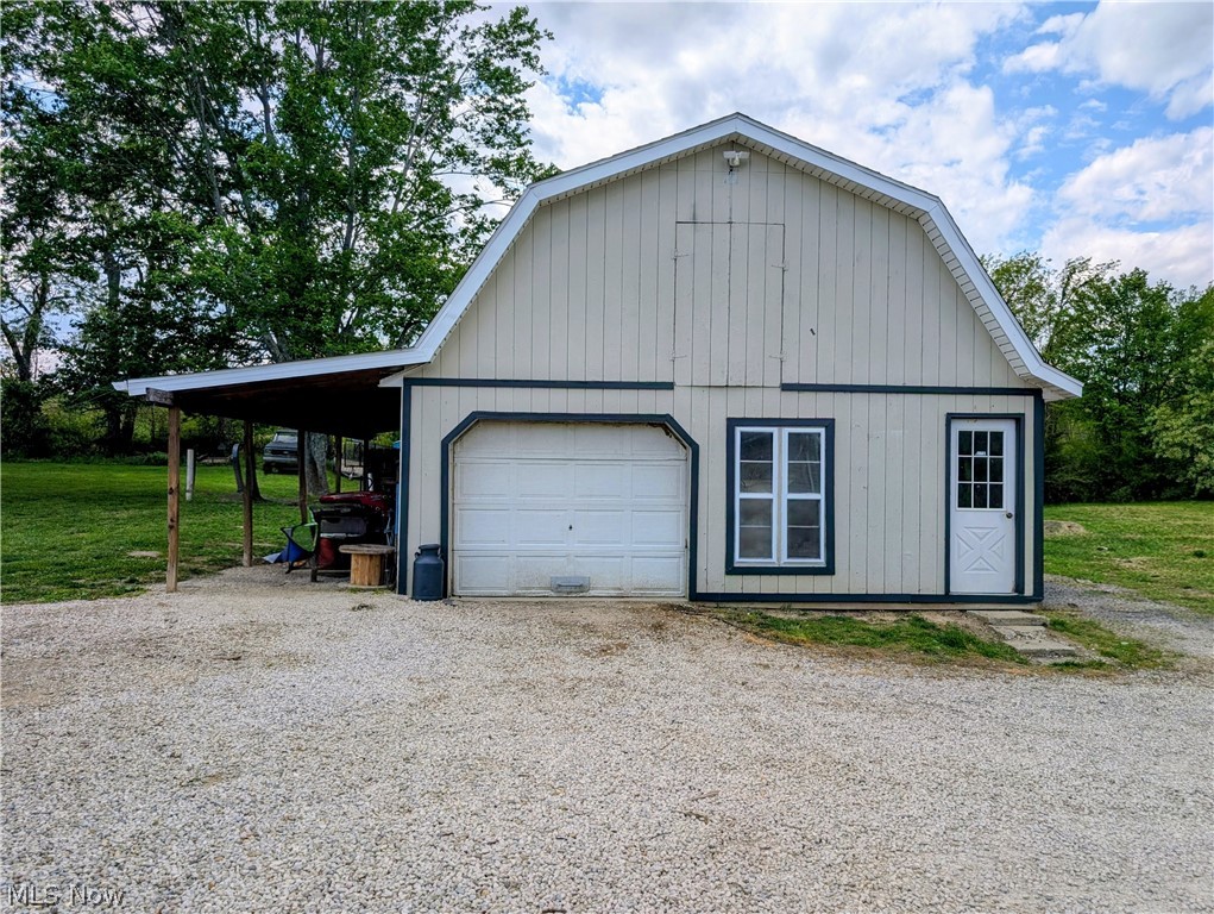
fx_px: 843
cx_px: 607
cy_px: 457
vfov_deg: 56.9
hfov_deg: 71.5
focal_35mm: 24
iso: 22
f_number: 1.68
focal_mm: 6.9
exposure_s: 1/1484
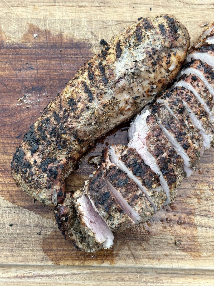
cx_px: 107
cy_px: 143
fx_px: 396
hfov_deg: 30.3
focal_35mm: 48
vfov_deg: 39.7
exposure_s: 1/121
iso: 64
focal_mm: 6.86
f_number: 1.78
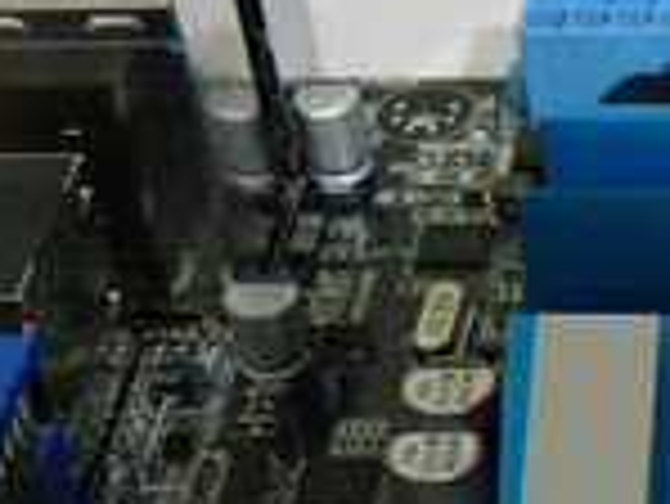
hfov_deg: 10.4
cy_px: 598
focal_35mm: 176
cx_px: 1318
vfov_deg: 8.4
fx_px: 3409
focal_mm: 7.3
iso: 400
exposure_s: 1/6
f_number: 3
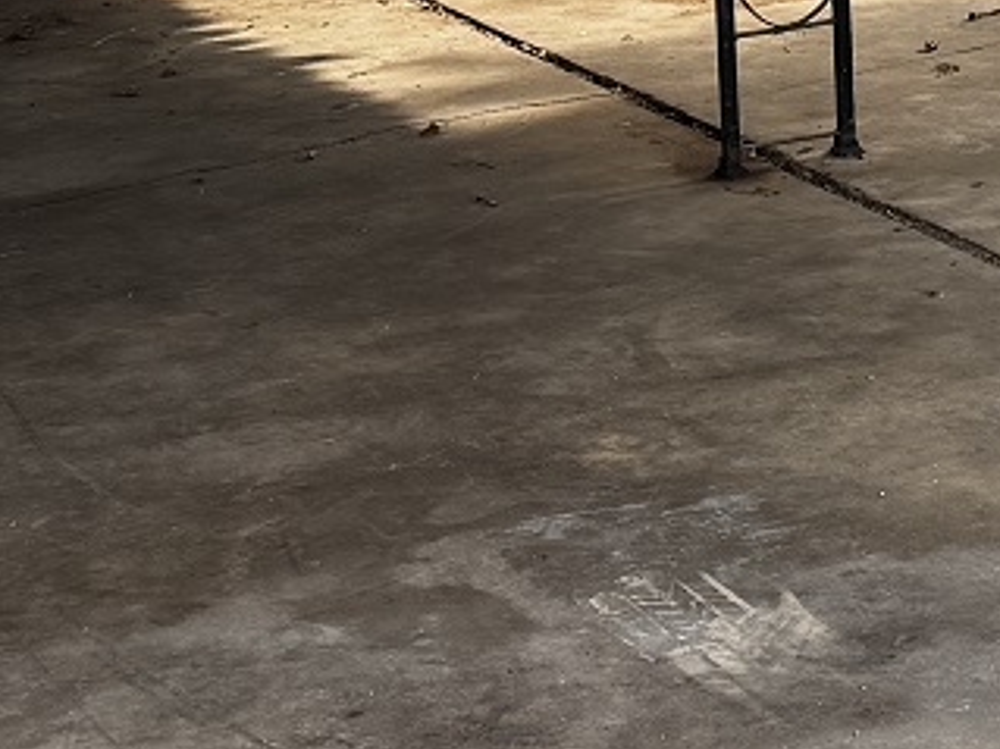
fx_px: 3725
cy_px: -338
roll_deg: +3.2
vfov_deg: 11.1
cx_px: 1078
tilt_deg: -7.2
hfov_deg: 14.9
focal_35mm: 129
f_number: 1.78
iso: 80
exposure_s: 1/374
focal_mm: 6.76
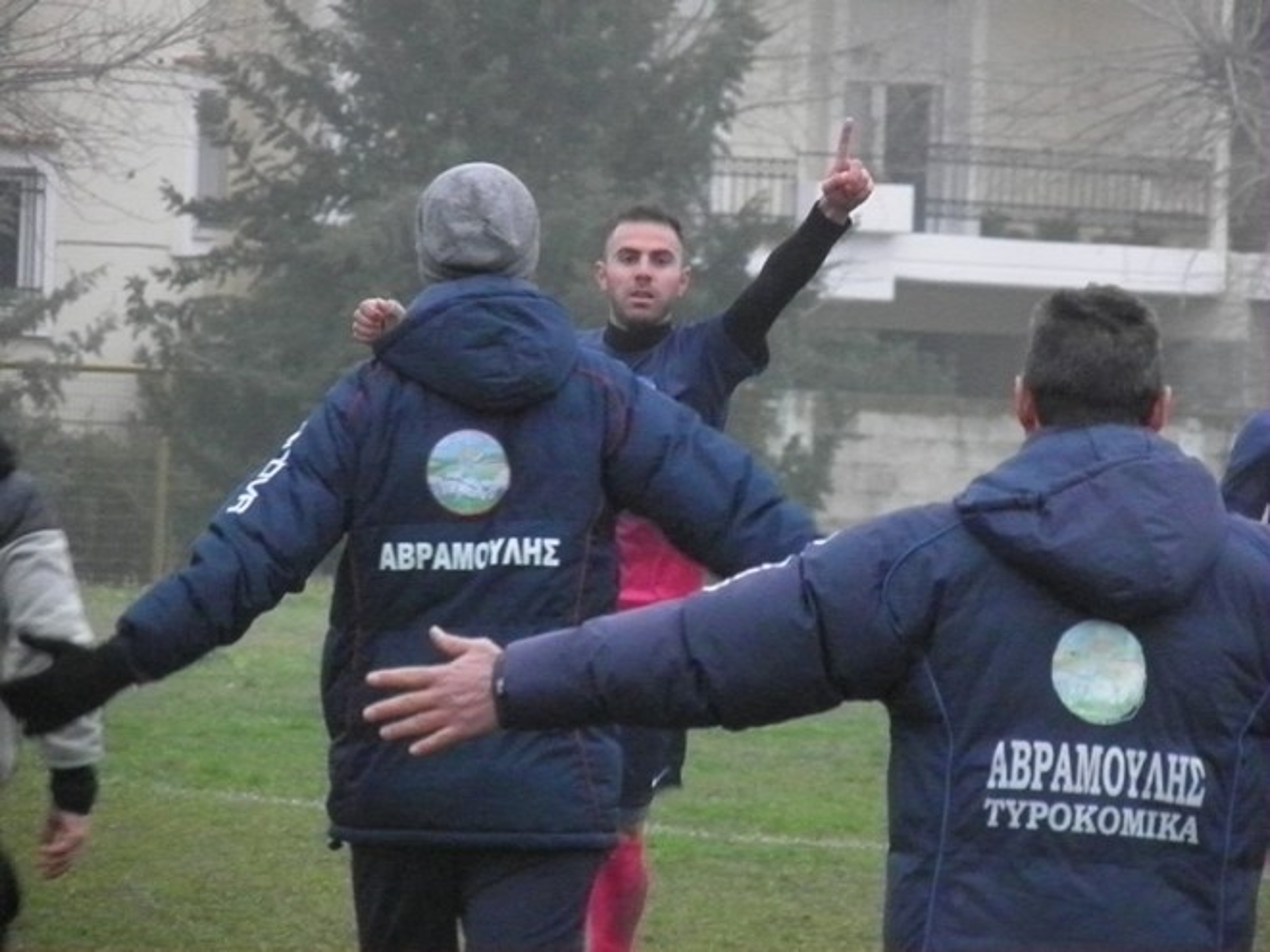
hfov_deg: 4.8
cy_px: 476
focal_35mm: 415
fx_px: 15226
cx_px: 635
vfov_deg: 3.6
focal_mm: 74.5
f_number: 4.5
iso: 1600
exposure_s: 1/100
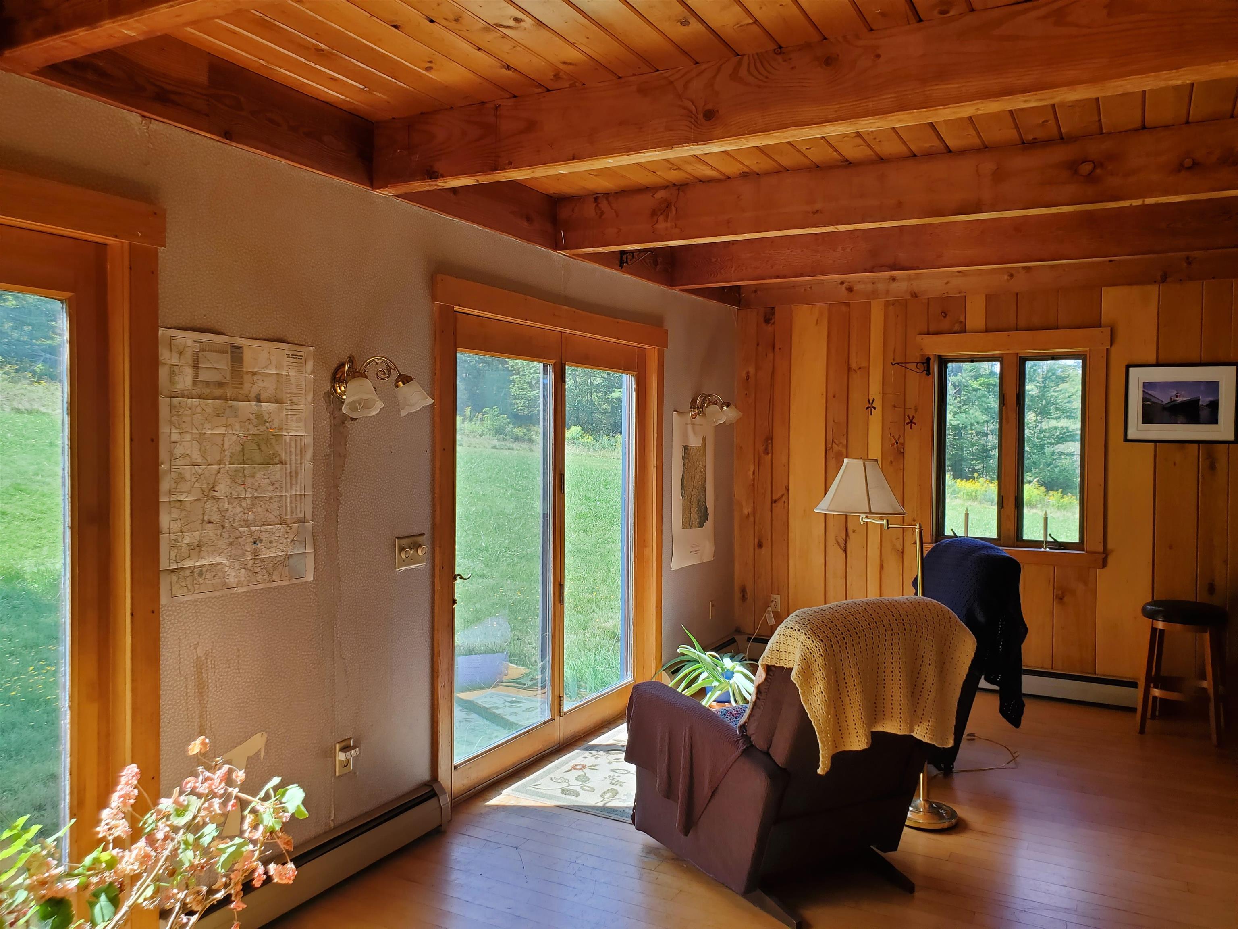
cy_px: 464
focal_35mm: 26
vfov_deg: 53.1
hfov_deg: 67.3
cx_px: 619
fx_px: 930
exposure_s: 1/89
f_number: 2.4
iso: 50
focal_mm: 4.3
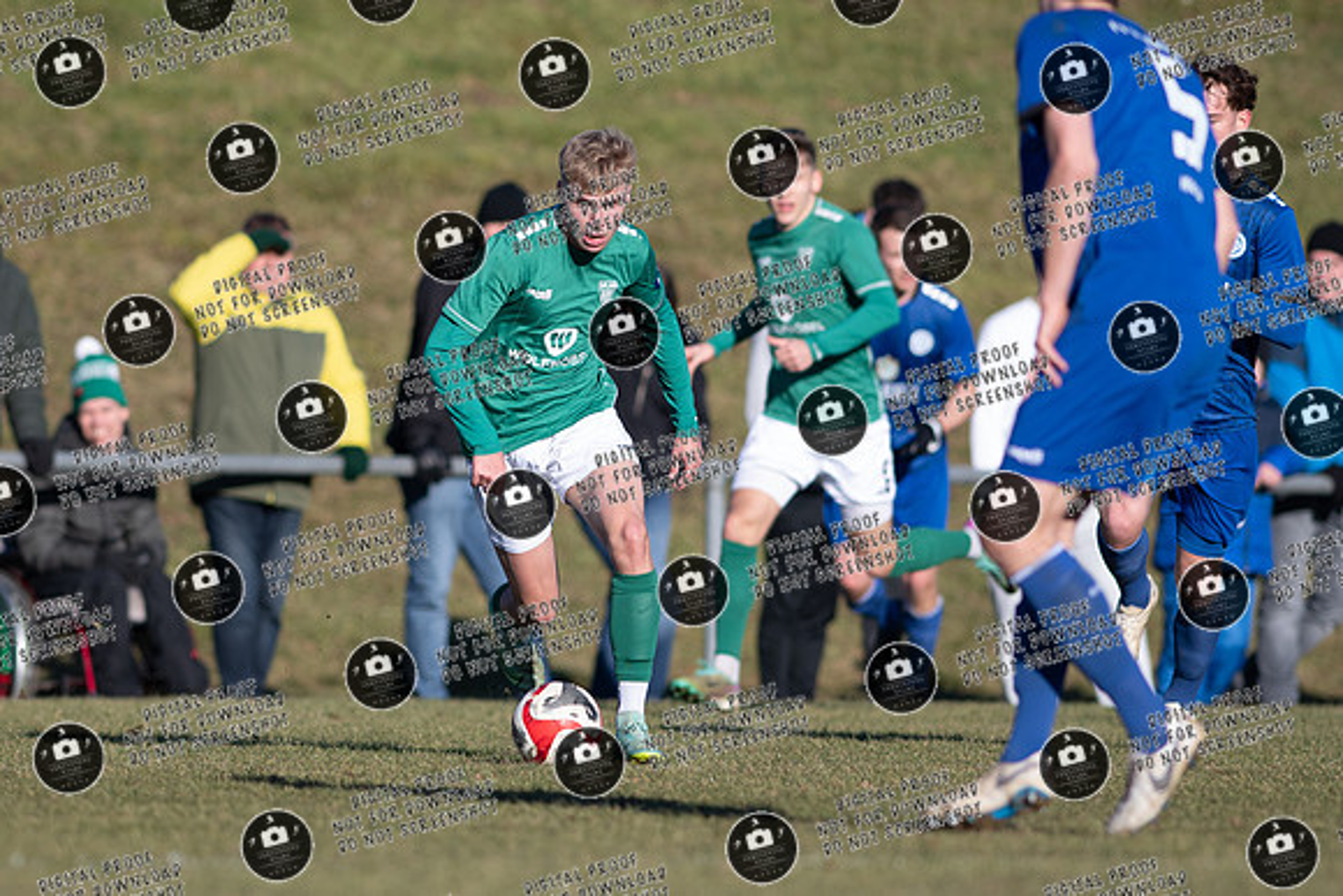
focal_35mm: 620
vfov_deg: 2.2
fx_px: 23121
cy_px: 376
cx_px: 431
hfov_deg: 3.3
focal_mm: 300
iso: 125
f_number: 3.2
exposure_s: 1/1600
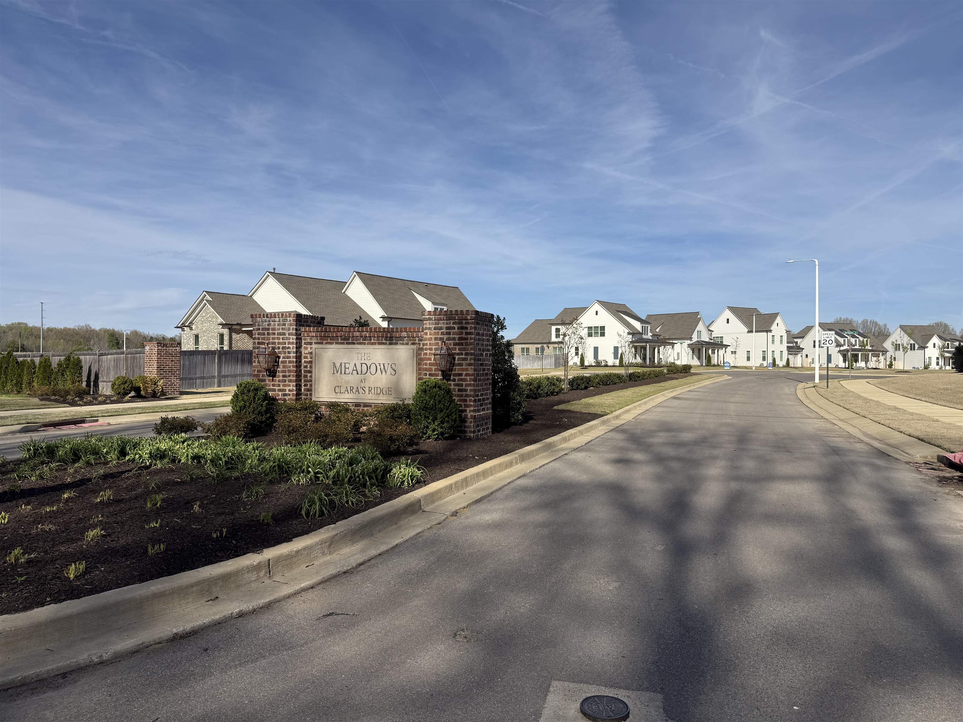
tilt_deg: +1.1
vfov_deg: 56.8
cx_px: 482
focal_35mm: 24
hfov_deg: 71.6
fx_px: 668
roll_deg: +0.1
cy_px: 361
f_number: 1.78
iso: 80
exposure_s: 1/6711
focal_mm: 6.76
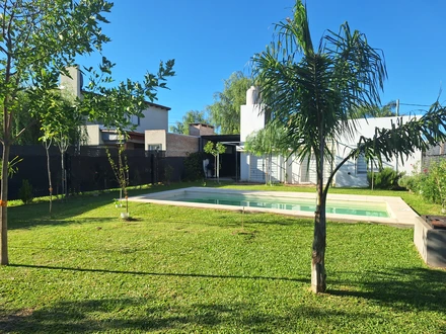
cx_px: 223
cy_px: 167
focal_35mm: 23
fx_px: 296
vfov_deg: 58.9
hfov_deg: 73.9
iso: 40
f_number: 1.8
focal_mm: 5.54
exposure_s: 1/1957
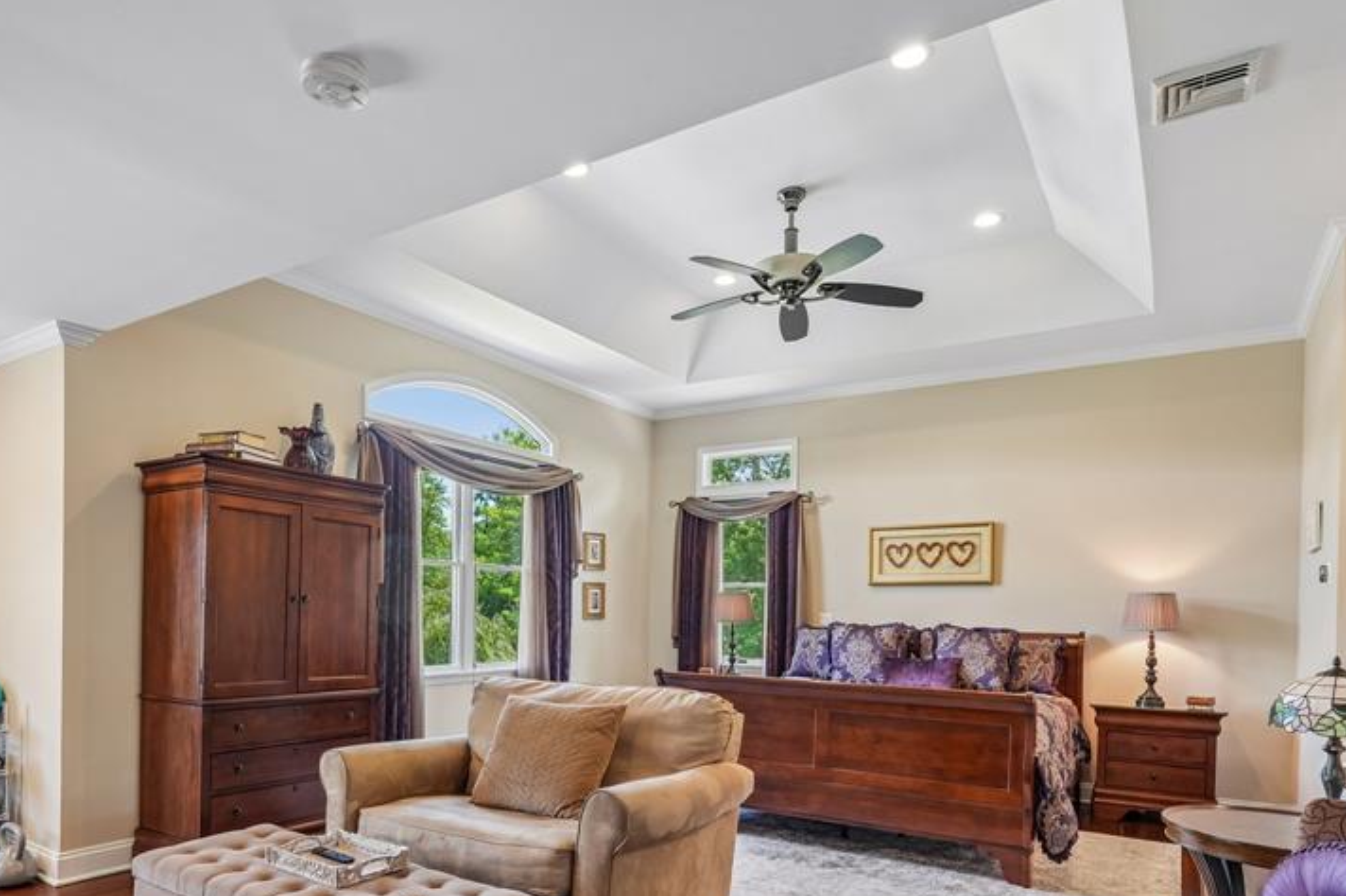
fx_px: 886
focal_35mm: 24
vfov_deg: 52.2
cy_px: 628
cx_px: 611
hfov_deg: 74.2
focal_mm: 16.5
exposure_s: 1/8
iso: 400
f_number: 9
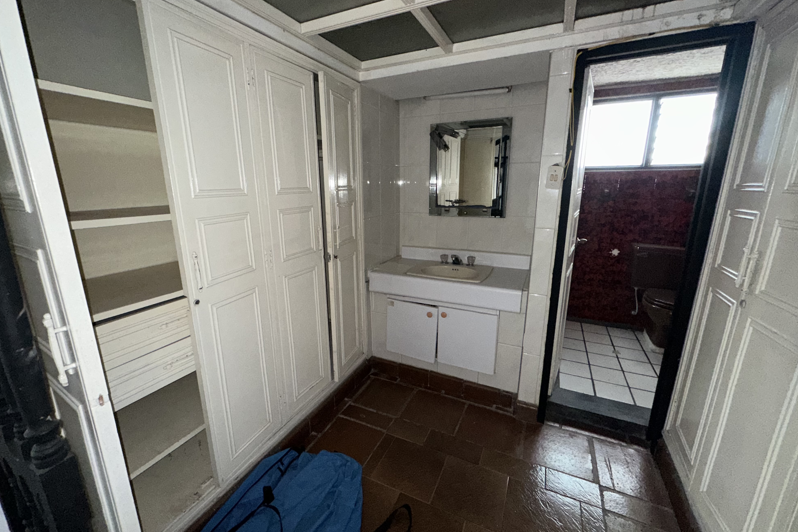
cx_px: 389
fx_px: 332
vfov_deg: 77.3
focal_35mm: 15
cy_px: 263
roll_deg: +0.1
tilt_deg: -14.1
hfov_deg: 100.4
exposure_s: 1/44
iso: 250
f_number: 2.2
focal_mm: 2.22
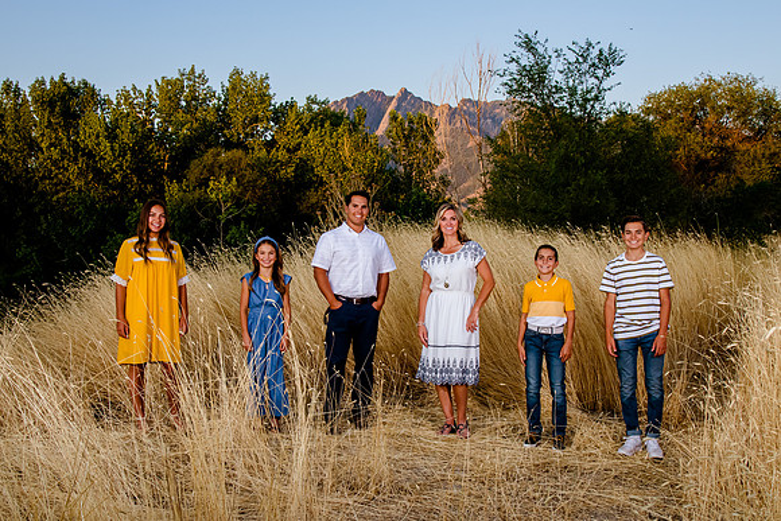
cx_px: 390
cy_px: 287
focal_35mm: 44
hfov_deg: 44.1
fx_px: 963
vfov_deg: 30.2
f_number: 10
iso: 800
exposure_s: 1/250
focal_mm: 31
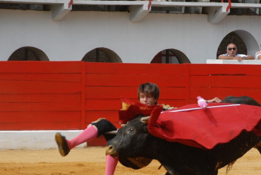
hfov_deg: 7.3
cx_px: 160
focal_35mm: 283
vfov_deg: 4.9
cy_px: 128
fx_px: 2055
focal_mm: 120
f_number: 5.6
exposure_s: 1/250
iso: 100
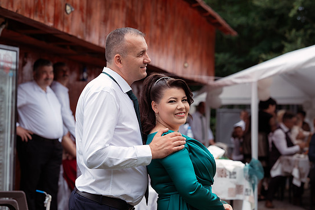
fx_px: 787
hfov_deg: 22.6
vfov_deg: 15.2
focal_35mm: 90
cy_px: 105
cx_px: 155
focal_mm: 85
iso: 250
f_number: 4
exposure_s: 1/1000
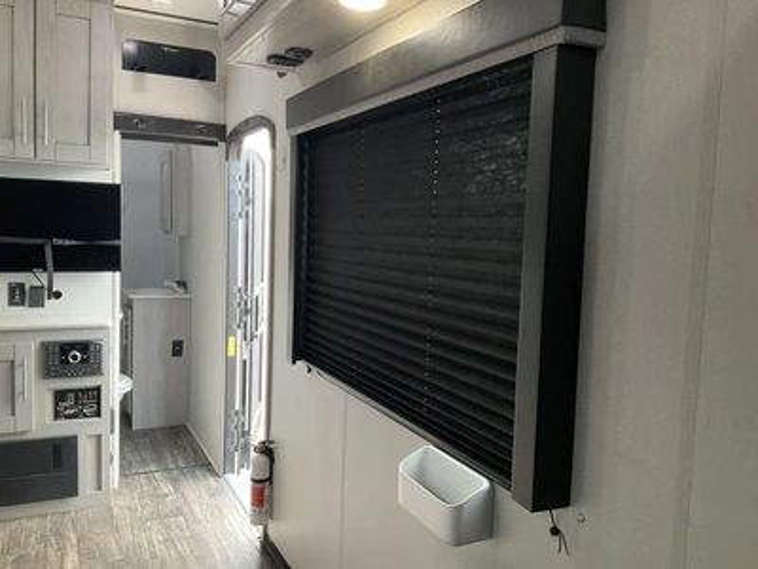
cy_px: 284
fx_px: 635
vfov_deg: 48.2
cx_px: 379
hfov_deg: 61.7
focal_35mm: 29
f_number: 1.8
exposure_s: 1/60
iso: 125
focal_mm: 3
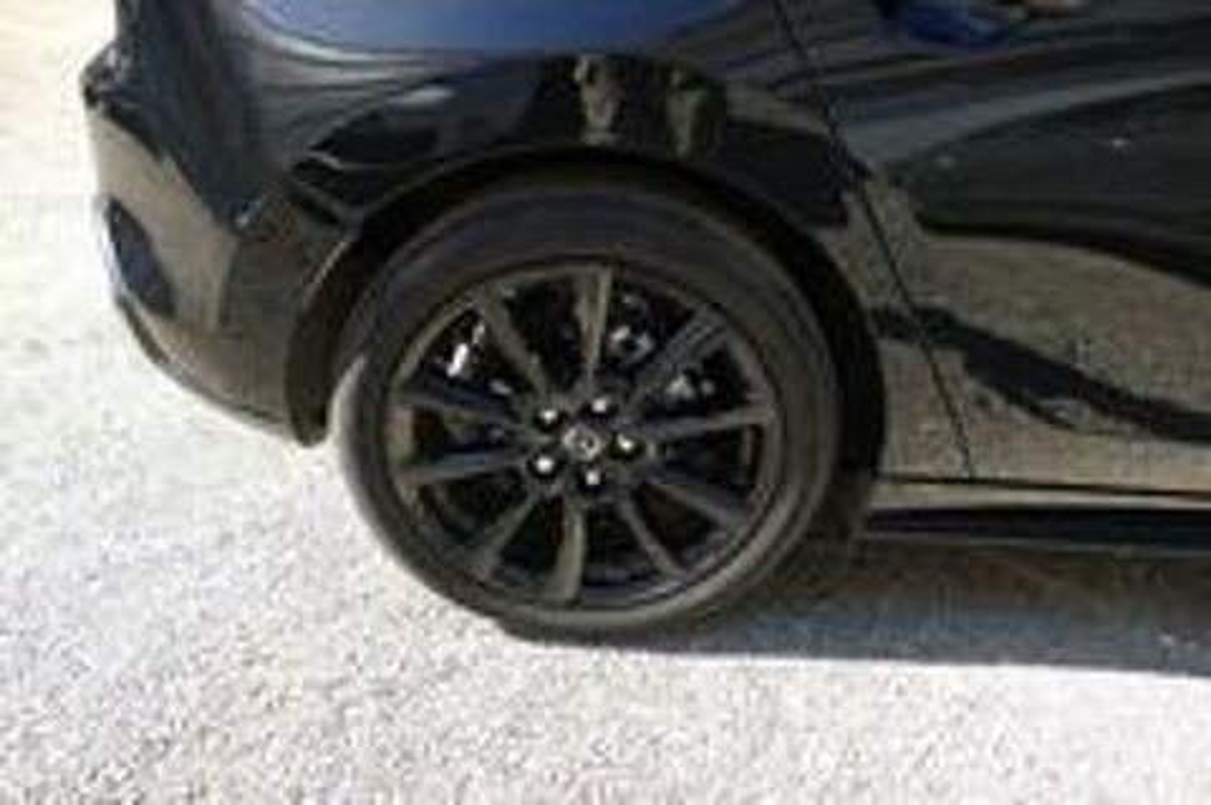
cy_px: 402
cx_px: 606
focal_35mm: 25
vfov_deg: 51.2
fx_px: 840
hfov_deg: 71.6
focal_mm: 9.12
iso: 125
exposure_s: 1/320
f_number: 2.8
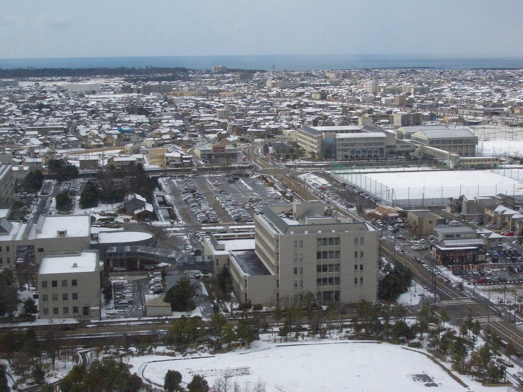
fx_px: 937
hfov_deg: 31.2
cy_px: 196
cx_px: 262
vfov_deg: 23.7
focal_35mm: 62
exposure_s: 1/2000
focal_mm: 10.2
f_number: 5.6
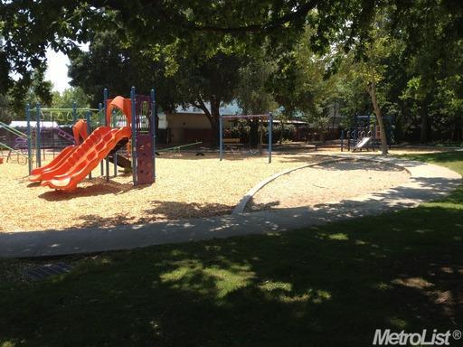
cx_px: 232
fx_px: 468
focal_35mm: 35
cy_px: 174
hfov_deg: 52.6
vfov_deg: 40.7
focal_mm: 4.28
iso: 50
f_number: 2.4
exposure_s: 1/726
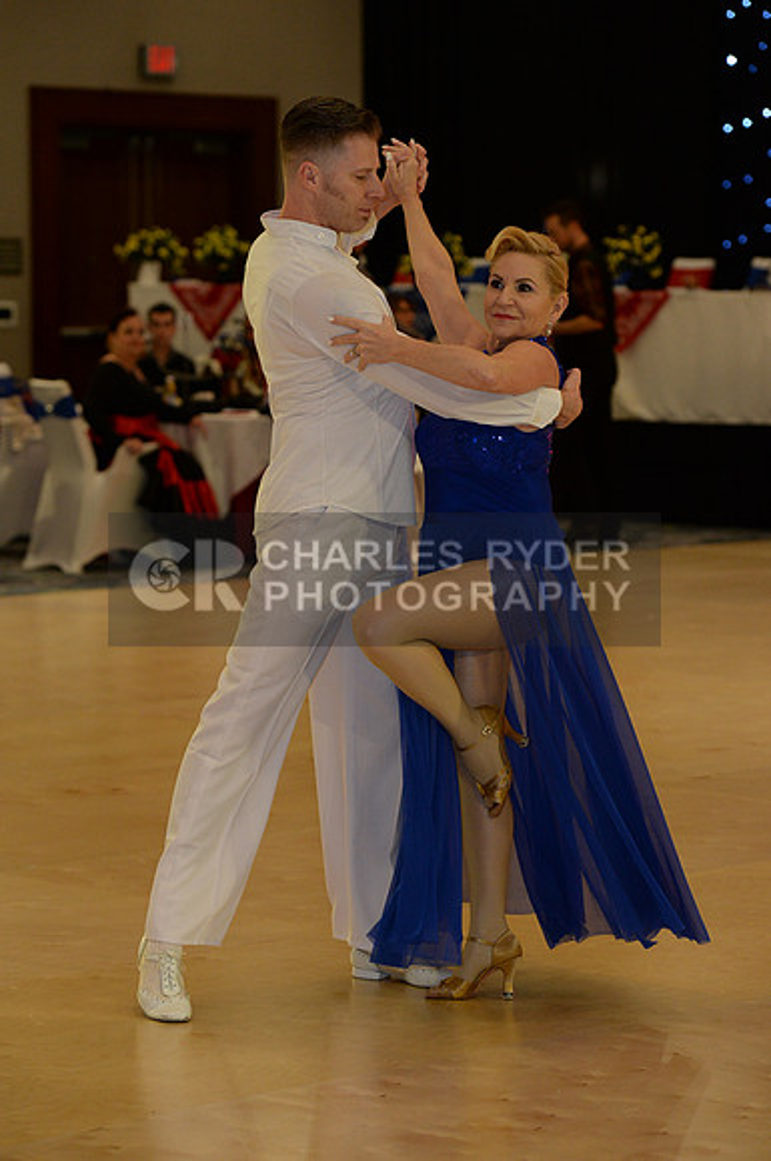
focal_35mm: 130
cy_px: 580
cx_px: 386
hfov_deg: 10.5
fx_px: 4188
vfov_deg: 15.8
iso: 3200
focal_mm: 130
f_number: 4.5
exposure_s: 1/250
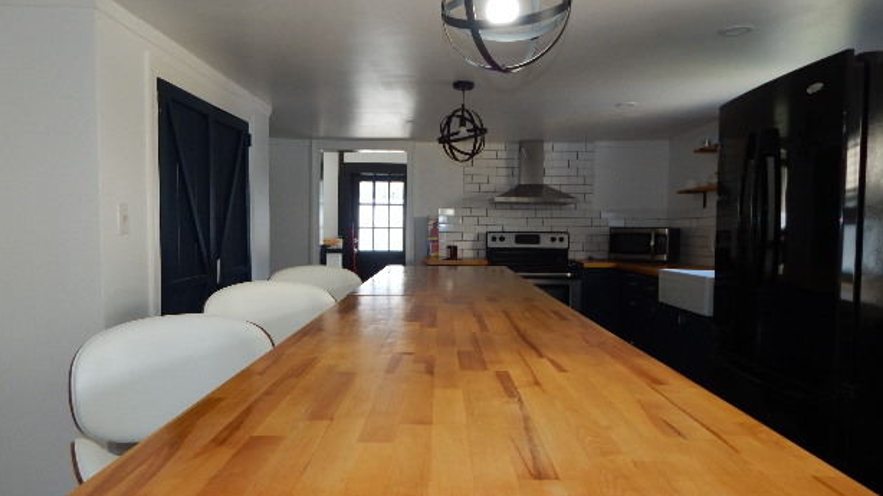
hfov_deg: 74.0
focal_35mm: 25
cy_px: 275
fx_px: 585
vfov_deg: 45.9
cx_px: 427
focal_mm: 4
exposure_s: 1/30
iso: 160
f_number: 3
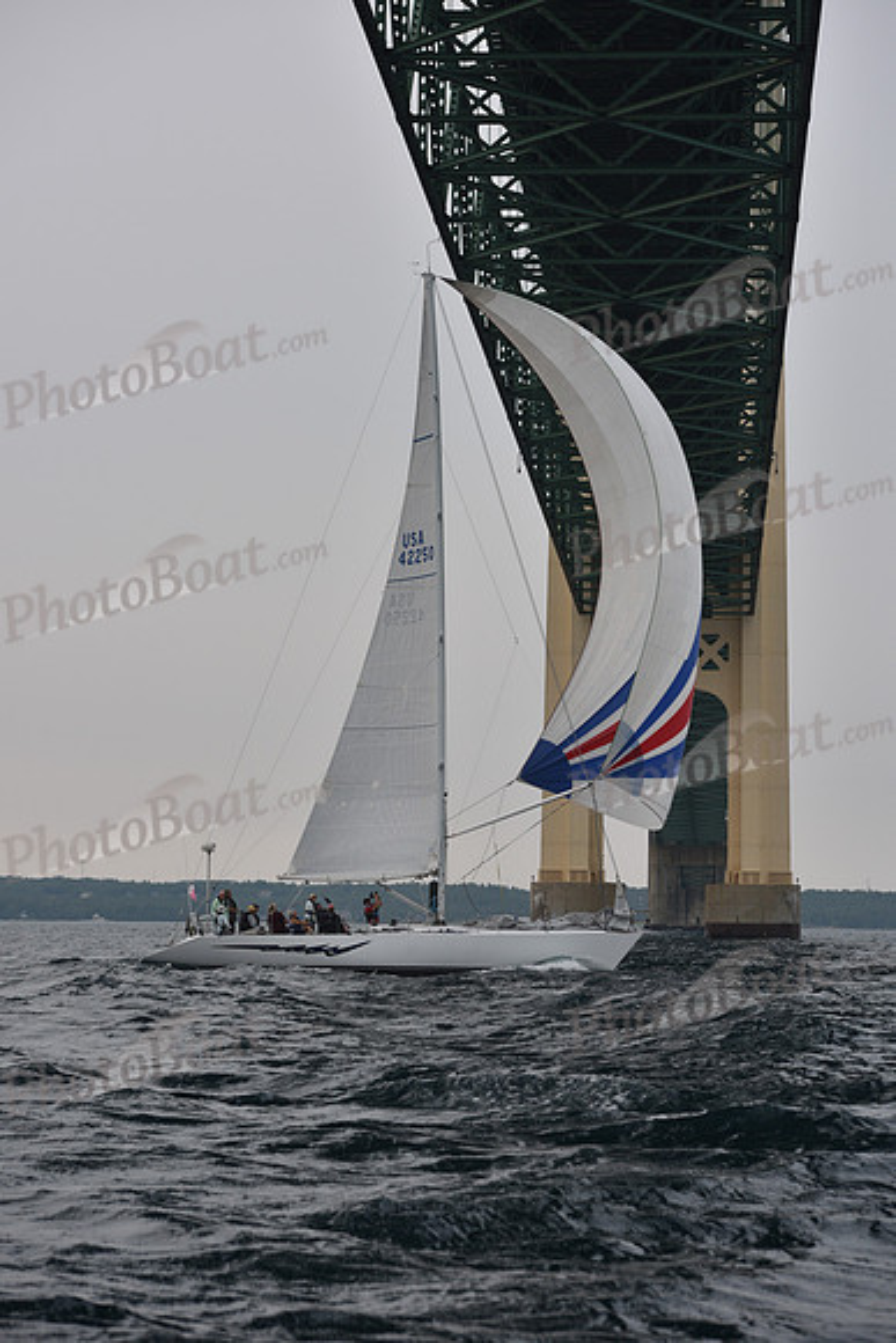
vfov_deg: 22.1
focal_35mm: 92
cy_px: 672
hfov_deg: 14.9
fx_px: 3432
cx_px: 448
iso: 250
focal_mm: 92
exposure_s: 1/640
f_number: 5
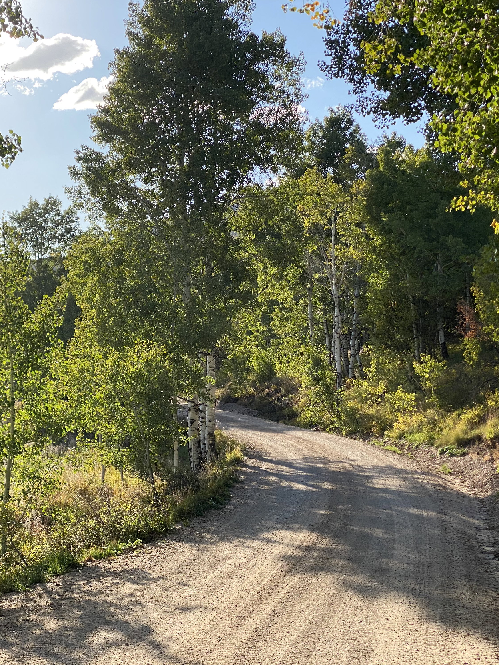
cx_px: 162
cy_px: 333
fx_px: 1346
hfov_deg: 20.9
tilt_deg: +1.7
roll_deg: -2.1
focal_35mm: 70
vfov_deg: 27.8
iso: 20
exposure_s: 1/959
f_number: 2
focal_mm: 6
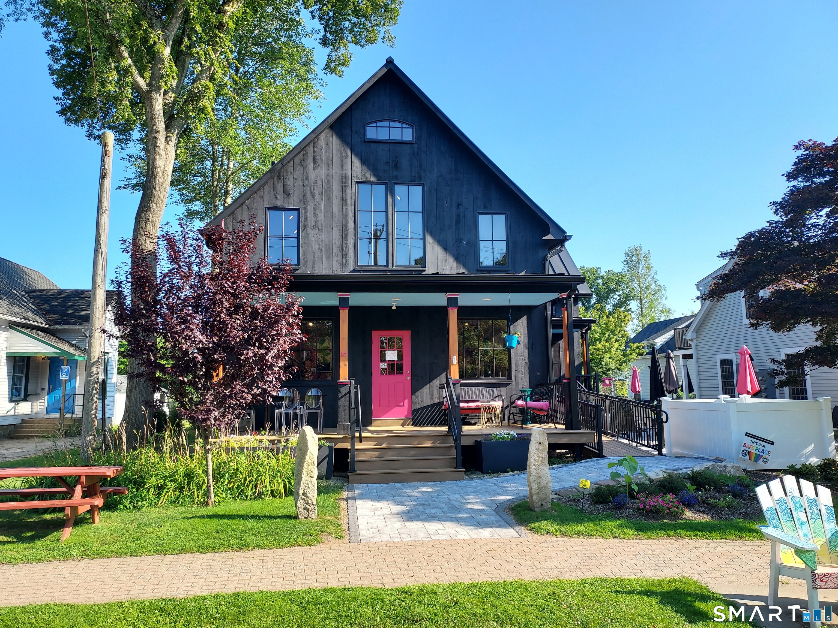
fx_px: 581
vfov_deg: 56.8
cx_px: 419
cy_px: 314
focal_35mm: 24
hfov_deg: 71.6
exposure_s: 1/363
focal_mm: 4.6
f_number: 1.8
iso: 40
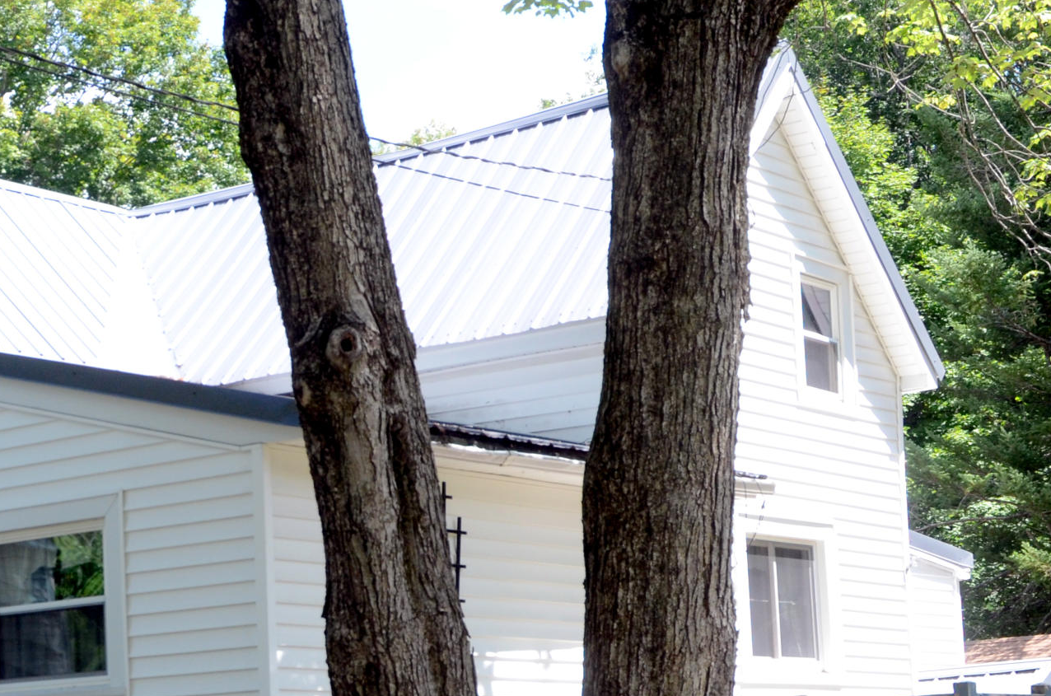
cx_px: 74
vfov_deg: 15.3
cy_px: 567
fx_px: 2569
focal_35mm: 88
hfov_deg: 22.5
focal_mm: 25
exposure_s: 1/250
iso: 500
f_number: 8
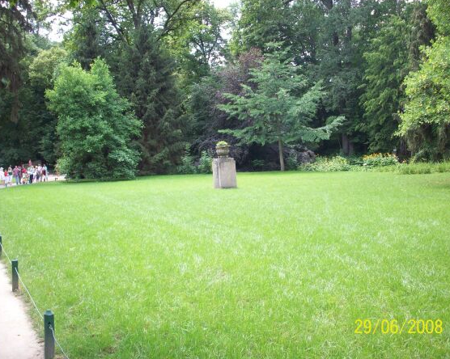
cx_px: 235
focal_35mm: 39
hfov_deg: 46.9
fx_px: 519
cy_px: 180
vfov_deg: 38.2
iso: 80
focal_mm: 6.2
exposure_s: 1/128
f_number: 2.8
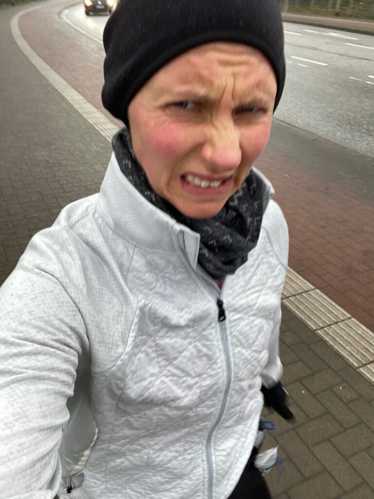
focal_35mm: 30
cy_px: 250
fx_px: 432
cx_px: 187
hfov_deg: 46.8
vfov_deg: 60.0
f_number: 2.2
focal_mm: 2.71
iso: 100
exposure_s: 1/92
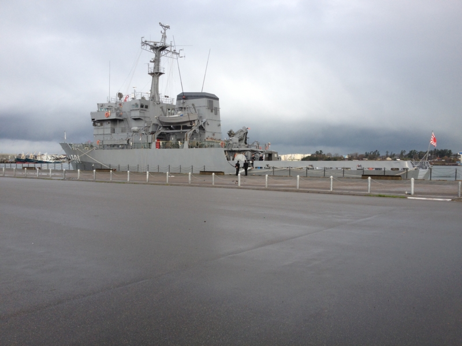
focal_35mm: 35
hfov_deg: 52.6
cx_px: 231
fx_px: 467
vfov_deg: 40.7
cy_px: 173
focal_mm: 4.28
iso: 64
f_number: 2.4
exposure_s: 1/593
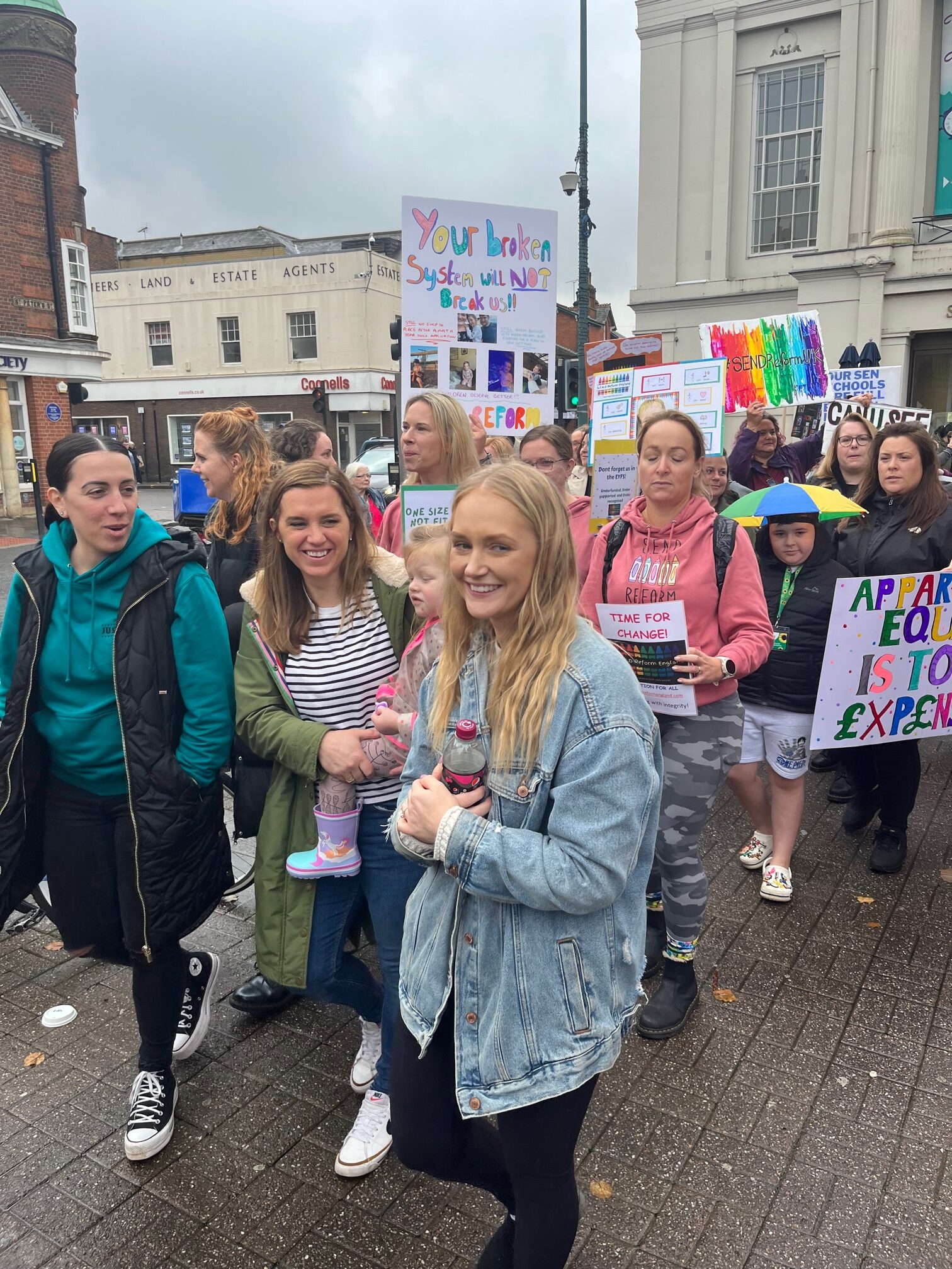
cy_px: 634
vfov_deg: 67.3
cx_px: 476
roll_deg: -0.2
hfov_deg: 53.1
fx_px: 953
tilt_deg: -11.6
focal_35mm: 26
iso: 50
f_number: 1.6
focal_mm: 5.1
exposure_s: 1/412
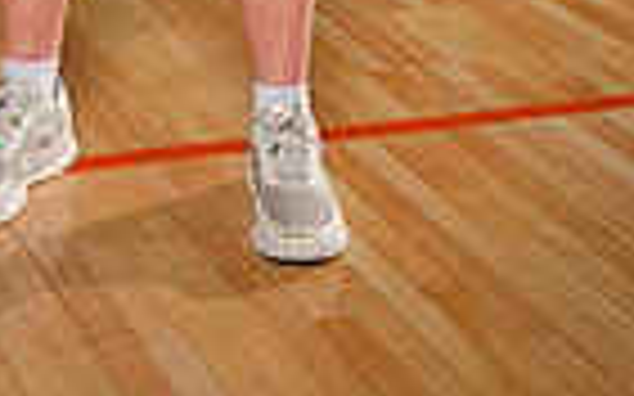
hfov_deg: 16.0
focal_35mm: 130
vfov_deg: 9.0
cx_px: 162
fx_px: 2245
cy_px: -567
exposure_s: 1/320
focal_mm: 40
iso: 1000
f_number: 7.1
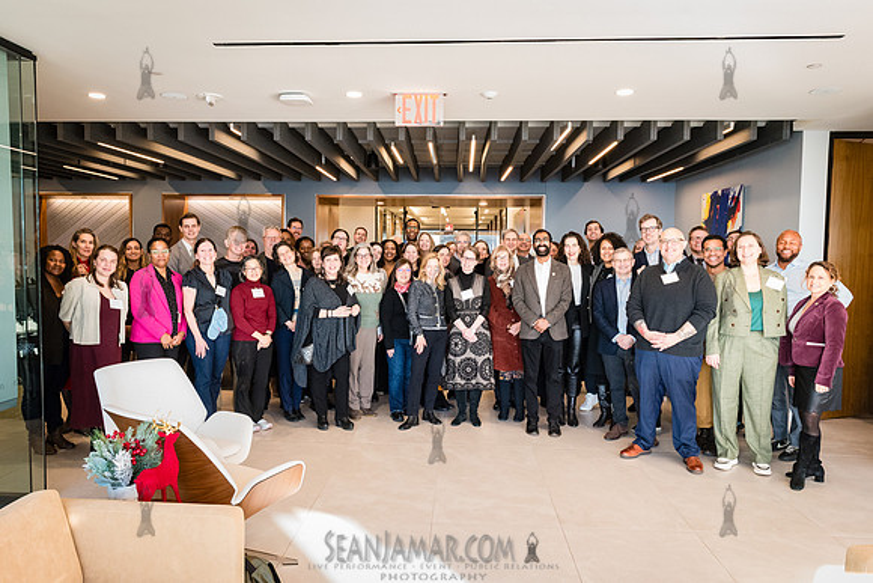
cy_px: 296
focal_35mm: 26
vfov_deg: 49.9
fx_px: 627
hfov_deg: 69.7
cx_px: 420
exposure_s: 1/160
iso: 5000
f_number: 6.3
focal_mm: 24
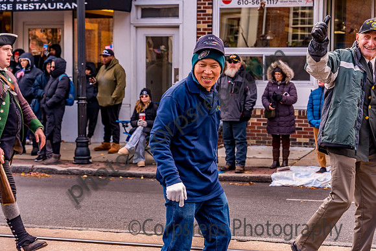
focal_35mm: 78
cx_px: 188
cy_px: 126
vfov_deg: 17.5
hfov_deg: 26.0
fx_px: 815
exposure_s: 1/400
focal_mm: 78
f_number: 6.3
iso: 800
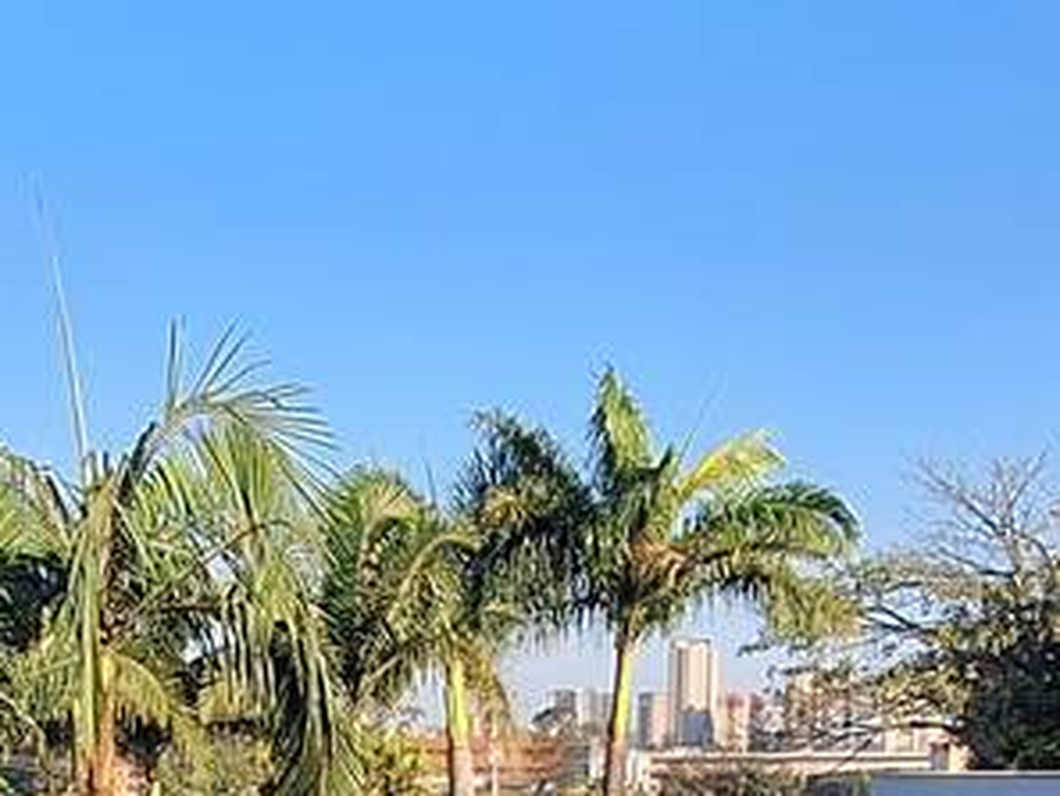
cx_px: 385
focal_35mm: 63
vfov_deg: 19.1
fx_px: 1930
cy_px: 1328
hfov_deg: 30.6
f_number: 2.2
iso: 40
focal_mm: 1.74
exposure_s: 1/845
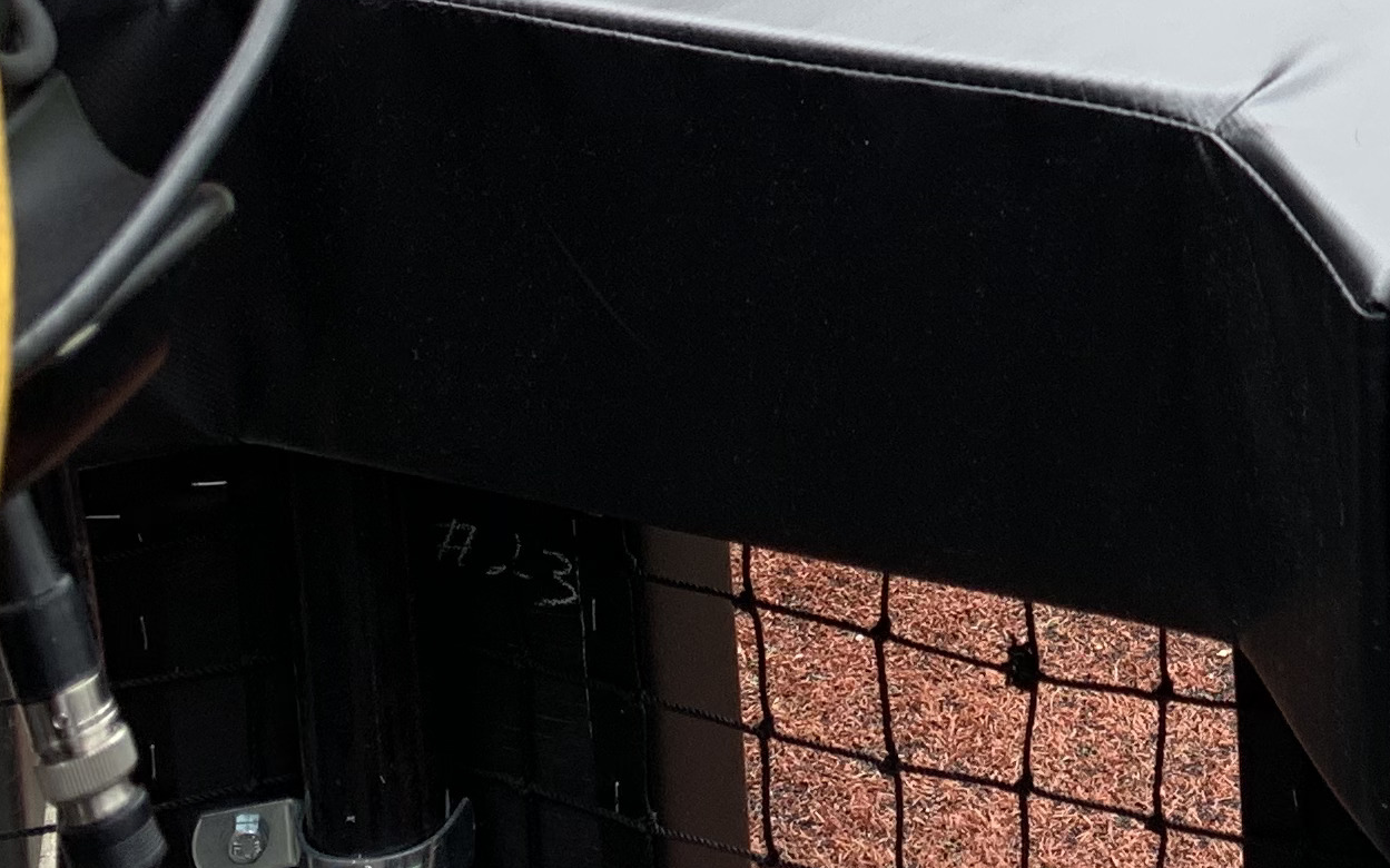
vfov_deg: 13.5
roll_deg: +0.2
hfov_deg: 21.8
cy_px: -589
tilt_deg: -12.5
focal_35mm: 89
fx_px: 3371
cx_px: 1594
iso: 25
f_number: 1.8
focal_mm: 4.25
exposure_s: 1/457
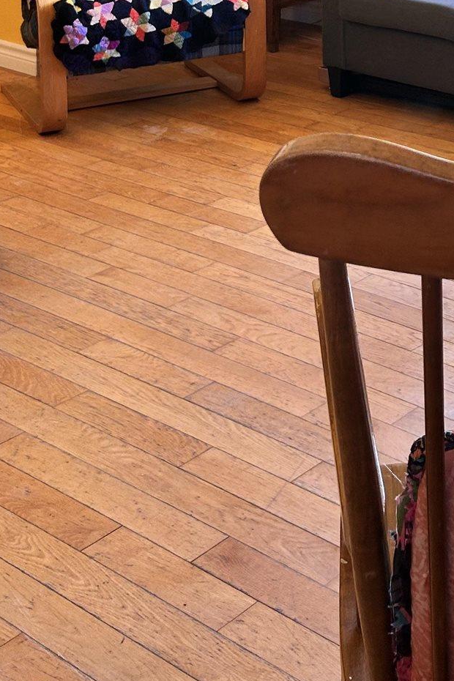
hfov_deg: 19.1
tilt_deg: -5.5
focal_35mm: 67
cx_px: 548
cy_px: -112
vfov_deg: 27.0
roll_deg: -0.2
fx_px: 1267
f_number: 1.5
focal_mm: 5.7
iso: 50
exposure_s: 1/121
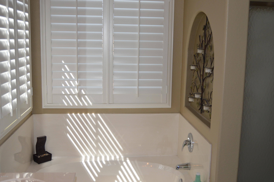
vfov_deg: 34.1
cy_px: 91
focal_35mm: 39
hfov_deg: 49.6
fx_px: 297
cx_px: 137
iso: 360
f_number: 4
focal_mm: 26
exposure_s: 1/125
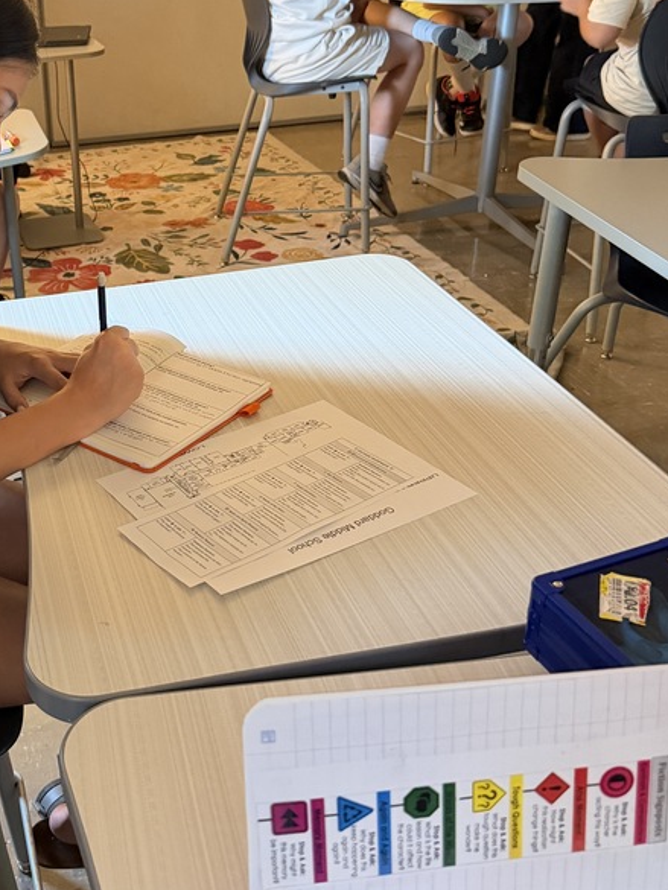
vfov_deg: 44.7
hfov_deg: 32.9
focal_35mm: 42
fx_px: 1080
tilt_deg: -27.1
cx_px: 93
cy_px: 383
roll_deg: +3.8
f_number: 1.78
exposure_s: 1/60
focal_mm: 6.76
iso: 800
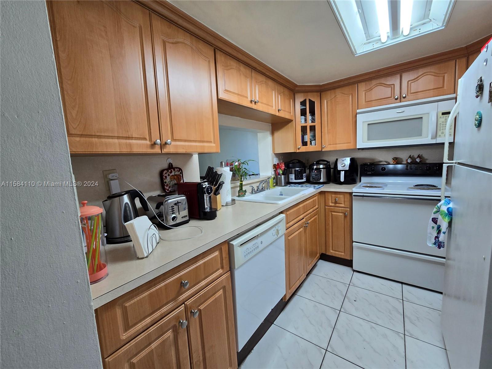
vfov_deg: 89.9
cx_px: 246
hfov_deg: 106.2
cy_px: 184
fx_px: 185
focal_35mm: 13
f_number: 2.2
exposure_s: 1/60
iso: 160
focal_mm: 2.2
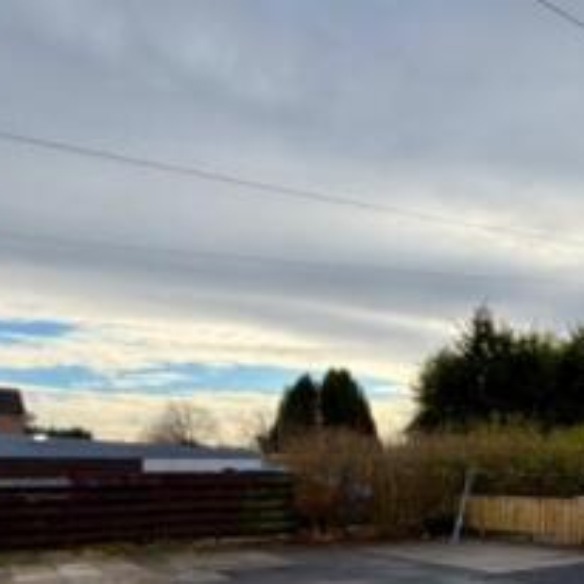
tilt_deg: -1.3
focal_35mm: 35
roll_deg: +0.3
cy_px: 483
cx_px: 475
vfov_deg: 44.5
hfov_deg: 44.7
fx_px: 668
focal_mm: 2.22
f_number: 2.2
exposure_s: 1/770
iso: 32
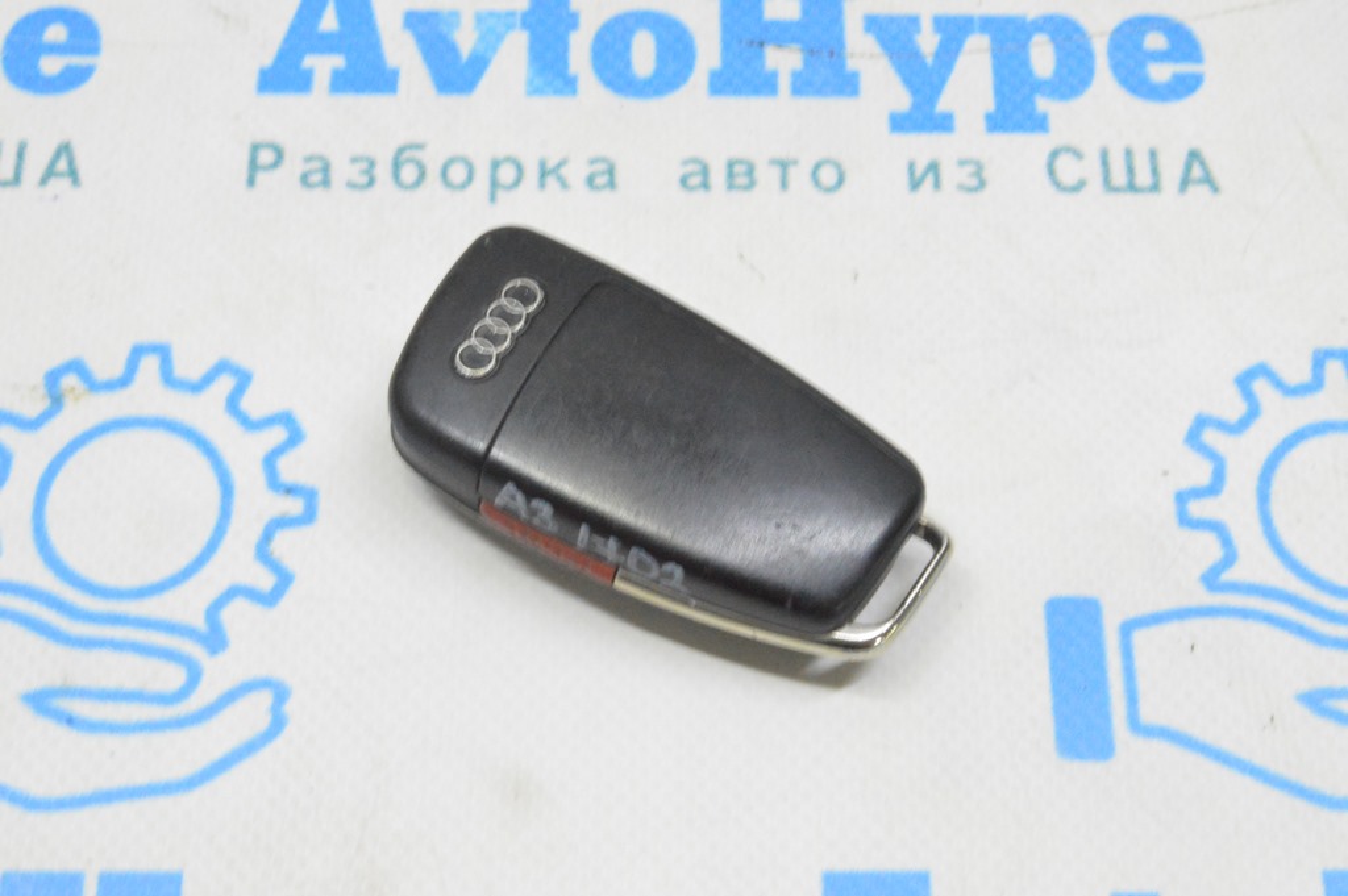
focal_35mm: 57
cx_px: 674
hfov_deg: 35.1
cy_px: 448
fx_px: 2133
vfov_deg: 23.7
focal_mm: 38
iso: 6400
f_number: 20
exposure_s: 1/15
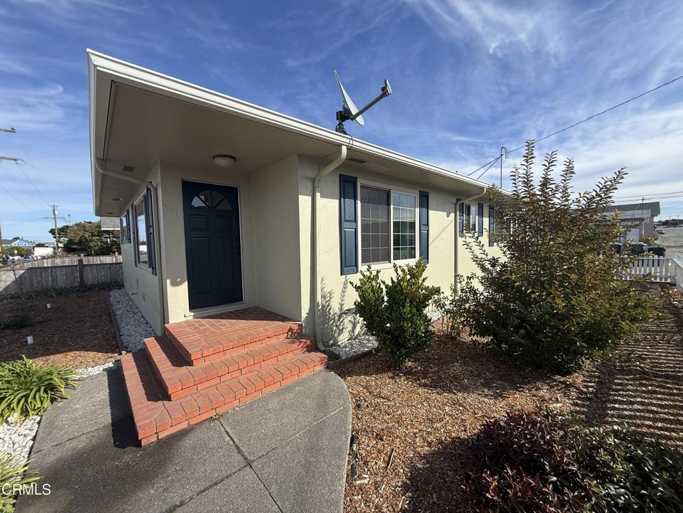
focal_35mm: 14
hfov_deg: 102.1
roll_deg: +0.8
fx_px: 276
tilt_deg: -2.5
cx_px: 342
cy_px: 256
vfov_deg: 85.7
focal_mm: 2.22
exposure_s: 1/1795
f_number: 2.2
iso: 50
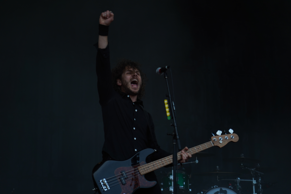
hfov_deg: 19.5
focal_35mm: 105
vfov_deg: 13.0
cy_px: 97
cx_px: 146
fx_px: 849
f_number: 4
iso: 640
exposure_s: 1/125
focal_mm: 105
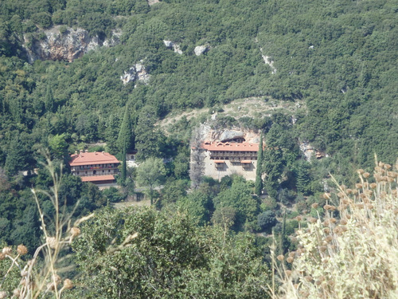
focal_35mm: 140
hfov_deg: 14.1
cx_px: 199
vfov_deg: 10.6
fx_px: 1610
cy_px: 150
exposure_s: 1/250
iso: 160
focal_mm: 25
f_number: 5.9
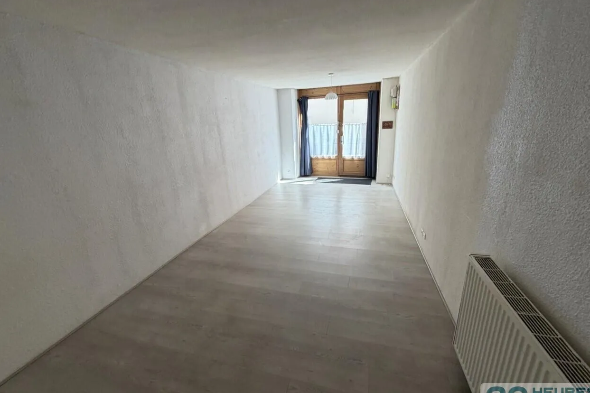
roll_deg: +2.3
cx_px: 303
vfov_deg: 77.3
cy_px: 191
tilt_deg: -16.8
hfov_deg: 100.4
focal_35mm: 15
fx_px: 246
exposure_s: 1/100
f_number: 2.2
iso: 125
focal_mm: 2.22
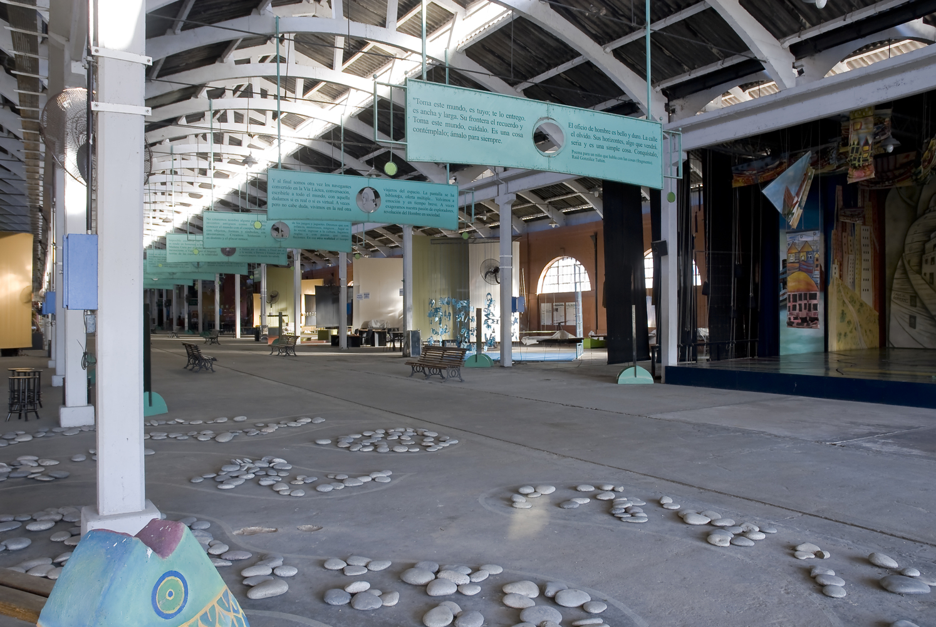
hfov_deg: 67.3
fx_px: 703
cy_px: 314
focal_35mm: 27
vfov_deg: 48.0
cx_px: 468
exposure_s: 1/4
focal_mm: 18
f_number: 8
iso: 100
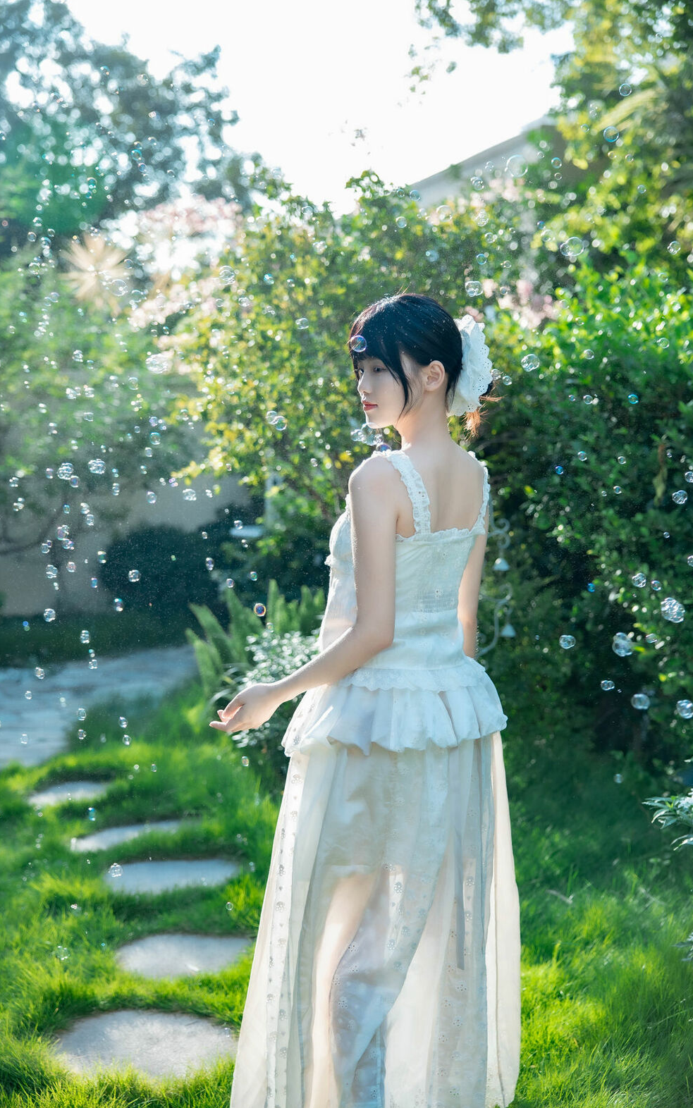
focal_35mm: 49
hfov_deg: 26.3
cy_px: 554
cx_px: 369
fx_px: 1480
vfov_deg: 41.0
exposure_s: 1/320
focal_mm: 48
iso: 200
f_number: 2.8
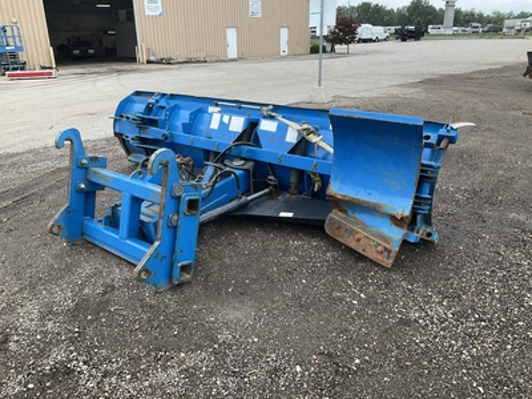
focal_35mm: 29
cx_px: 266
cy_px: 200
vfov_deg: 48.2
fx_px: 446
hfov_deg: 61.7
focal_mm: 3
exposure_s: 1/122
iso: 16
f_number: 1.8
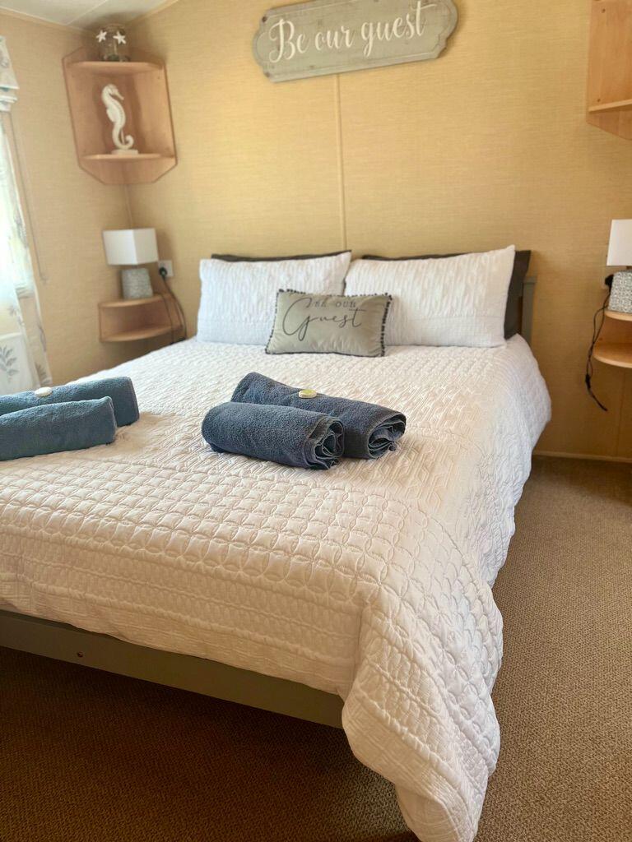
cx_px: 316
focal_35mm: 26
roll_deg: +4.5
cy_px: 421
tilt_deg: -19.4
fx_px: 633
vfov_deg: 67.3
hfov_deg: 53.1
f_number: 1.6
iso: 100
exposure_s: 1/122
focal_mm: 5.1
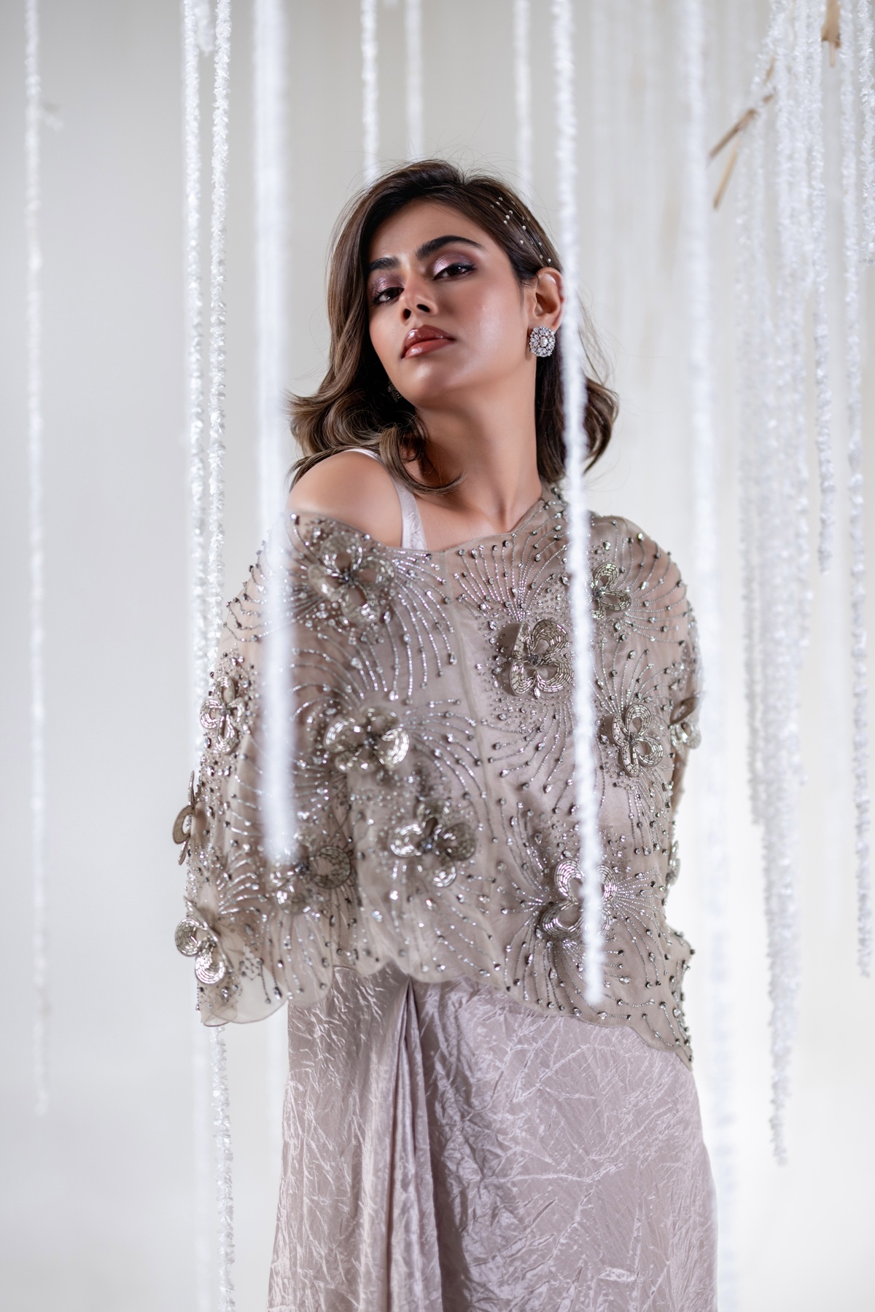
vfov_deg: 39.6
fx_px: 1823
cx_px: 438
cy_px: 656
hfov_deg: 27.0
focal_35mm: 50
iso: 160
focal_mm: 50
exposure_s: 1/320
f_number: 1.2
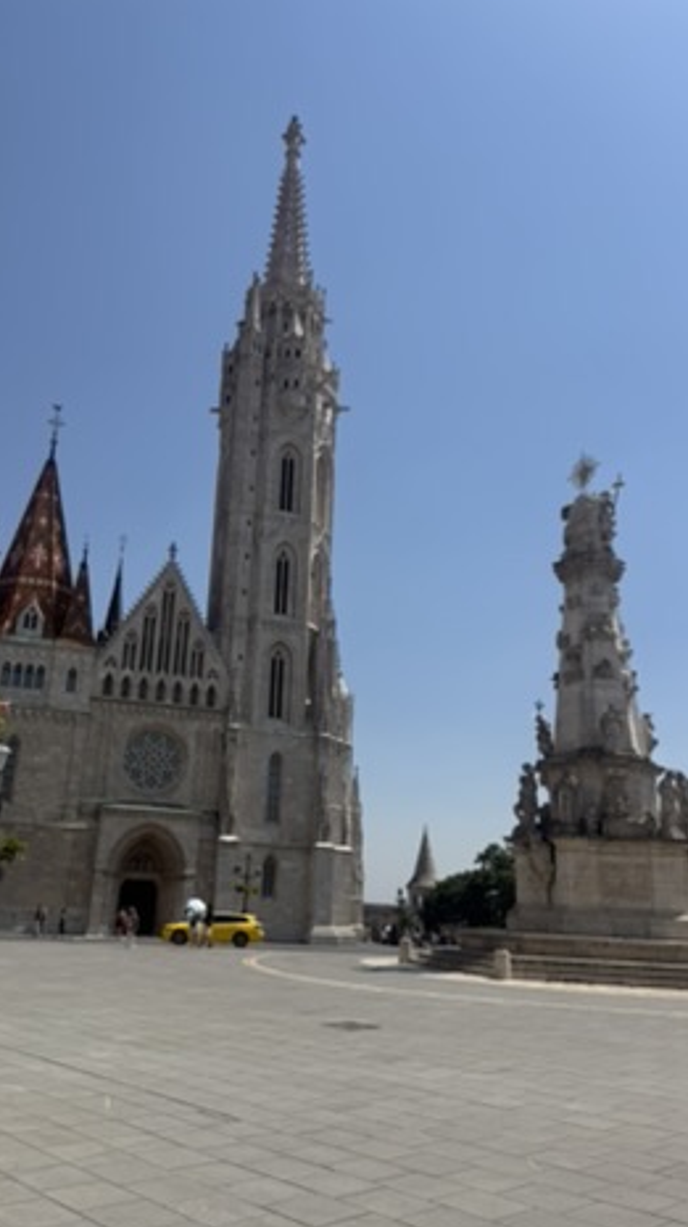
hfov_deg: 42.7
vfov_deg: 69.9
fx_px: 877
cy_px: 628
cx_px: 282
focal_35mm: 27
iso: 80
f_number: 1.78
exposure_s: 1/8130
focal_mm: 6.76
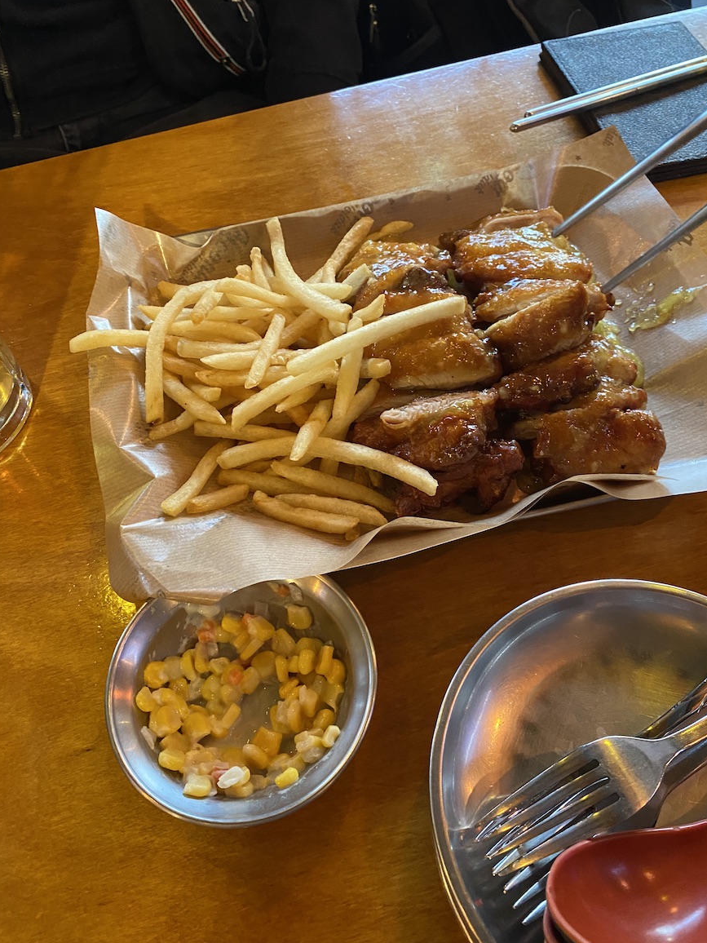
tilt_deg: -56.3
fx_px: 735
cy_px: 460
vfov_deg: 65.3
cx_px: 362
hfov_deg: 51.3
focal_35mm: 27
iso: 500
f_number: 1.8
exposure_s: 1/40
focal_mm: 4.25
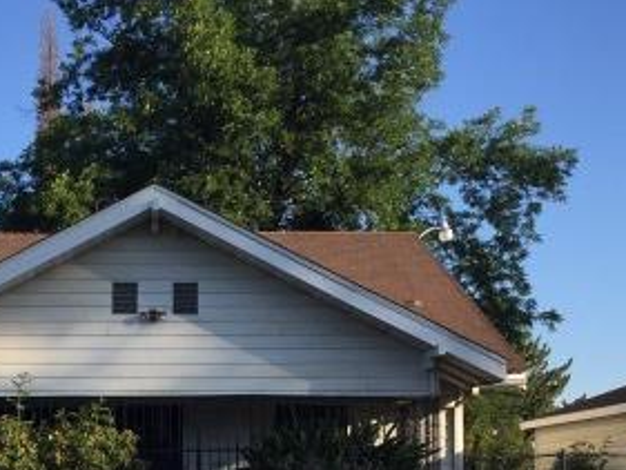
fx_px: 1194
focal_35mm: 66
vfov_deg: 21.5
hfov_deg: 29.0
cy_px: 461
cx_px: 163
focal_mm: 4.15
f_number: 2.2
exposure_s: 1/898
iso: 32
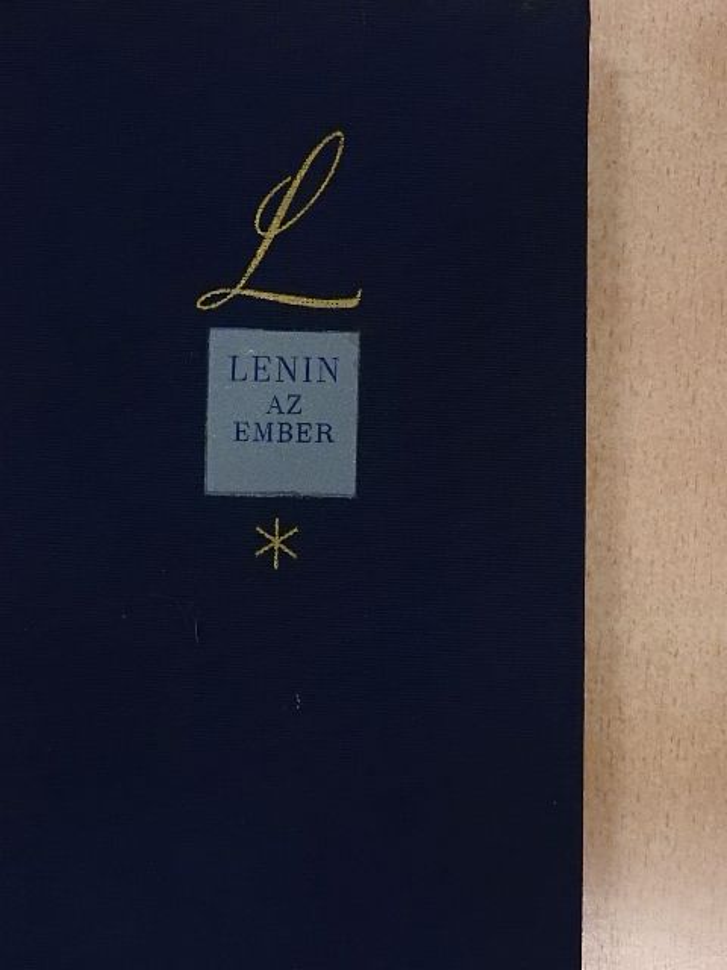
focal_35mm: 50
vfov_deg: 38.2
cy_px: 485
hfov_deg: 29.1
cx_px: 364
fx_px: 1400
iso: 1600
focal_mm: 9
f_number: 4
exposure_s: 1/80
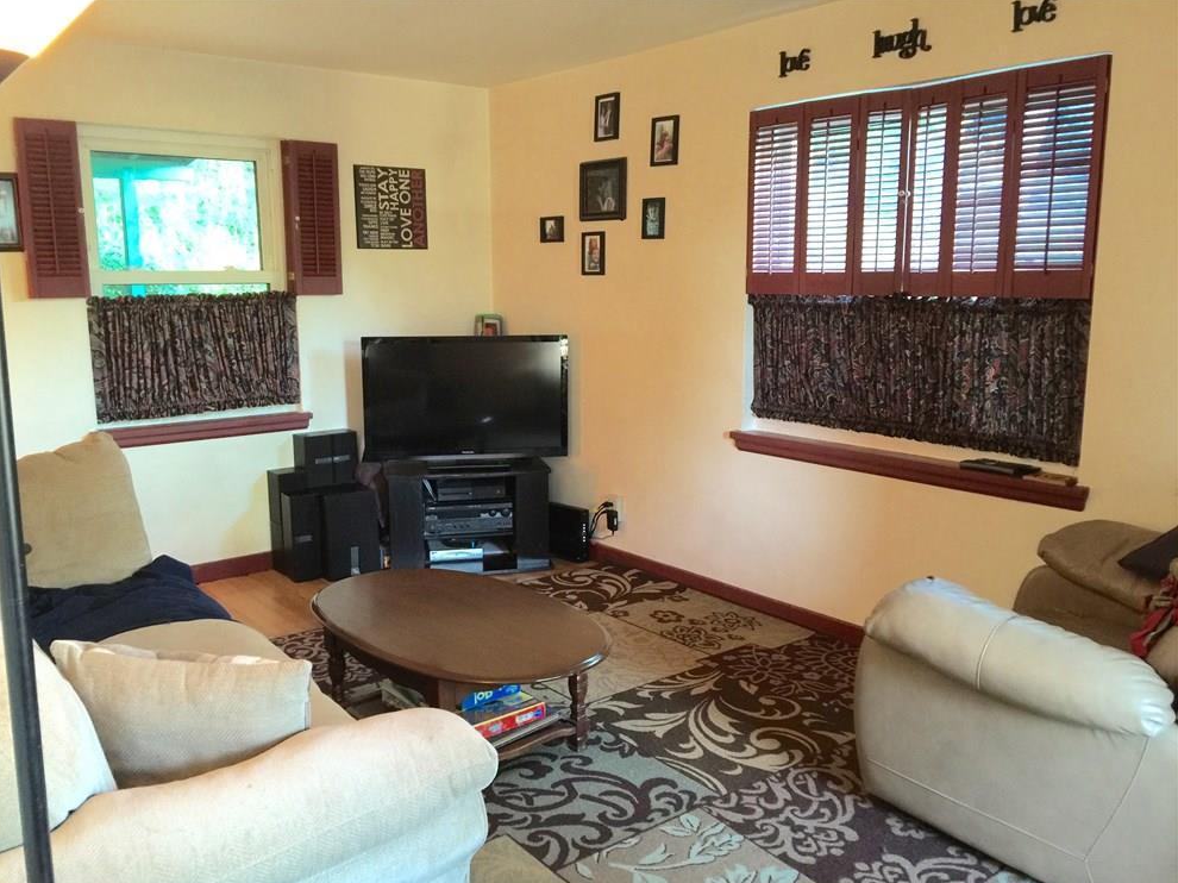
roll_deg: +0.6
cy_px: 455
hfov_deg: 60.0
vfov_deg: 46.8
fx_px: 1021
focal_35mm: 30
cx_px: 570
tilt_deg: -11.2
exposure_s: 1/4
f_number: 2.2
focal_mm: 4.15
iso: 80
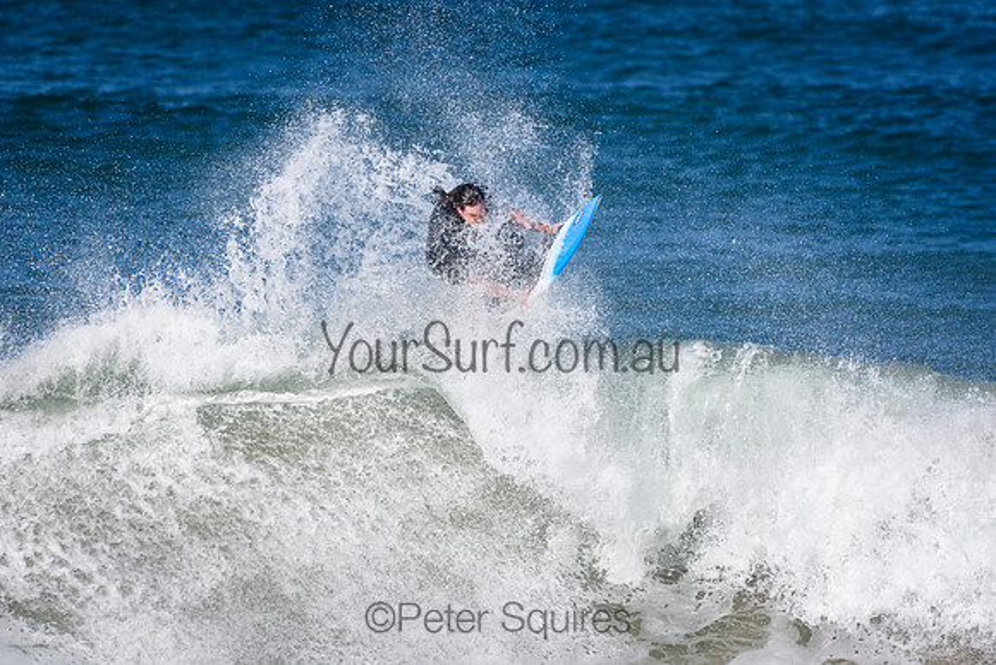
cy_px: 332
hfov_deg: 2.7
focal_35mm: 750
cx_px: 498
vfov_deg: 1.8
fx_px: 20757
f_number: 5.6
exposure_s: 1/4000
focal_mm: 500
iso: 450
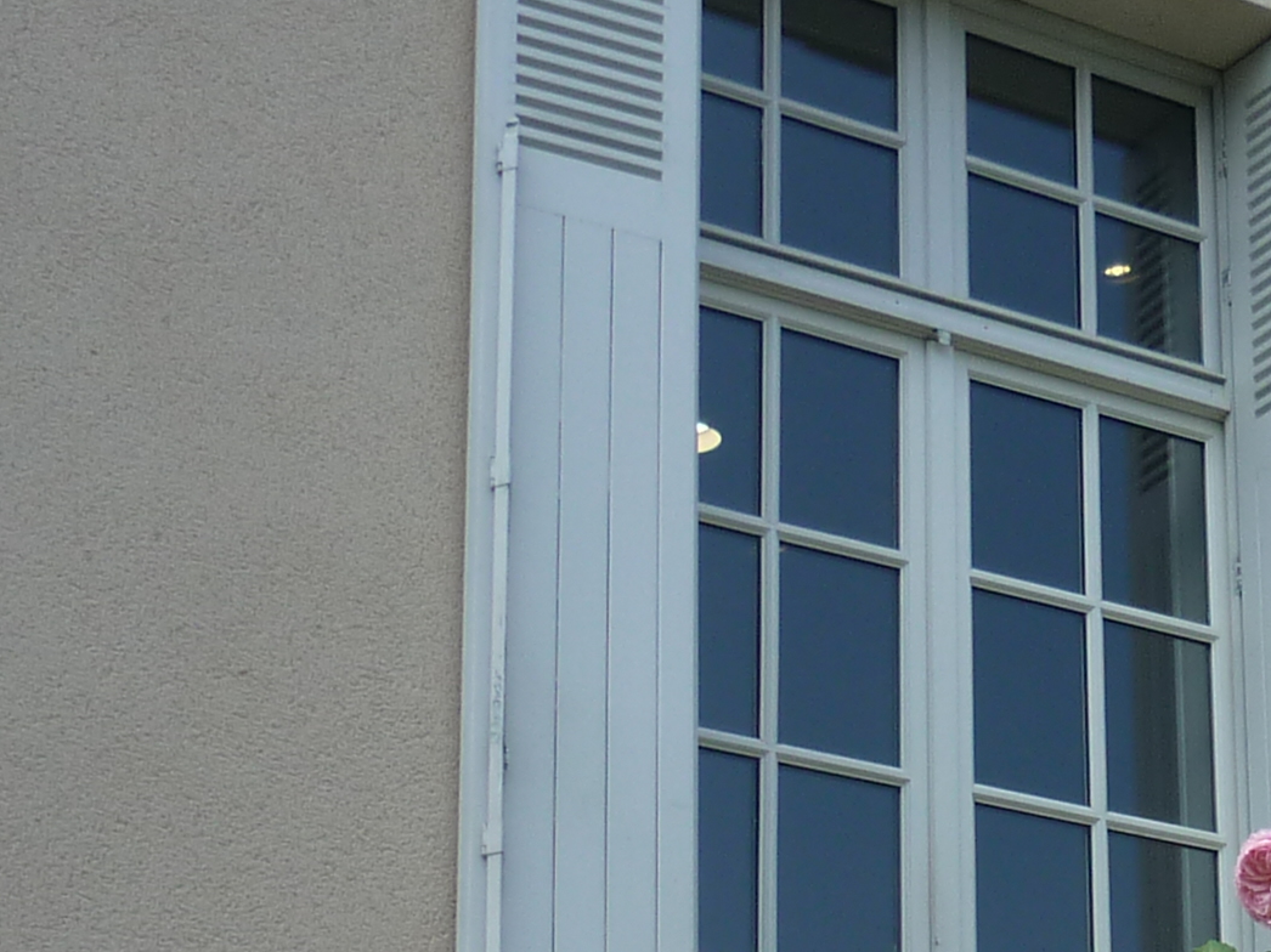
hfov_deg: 18.0
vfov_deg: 14.1
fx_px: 3781
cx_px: 1574
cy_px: 1038
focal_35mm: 103
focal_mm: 5.5
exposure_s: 1/640
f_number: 2.8
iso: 80
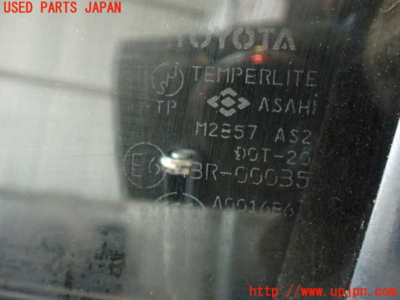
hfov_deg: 56.8
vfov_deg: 44.2
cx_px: 200
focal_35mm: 32
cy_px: 150
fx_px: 370
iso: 640
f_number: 2.4
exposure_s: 1/30
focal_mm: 5.79
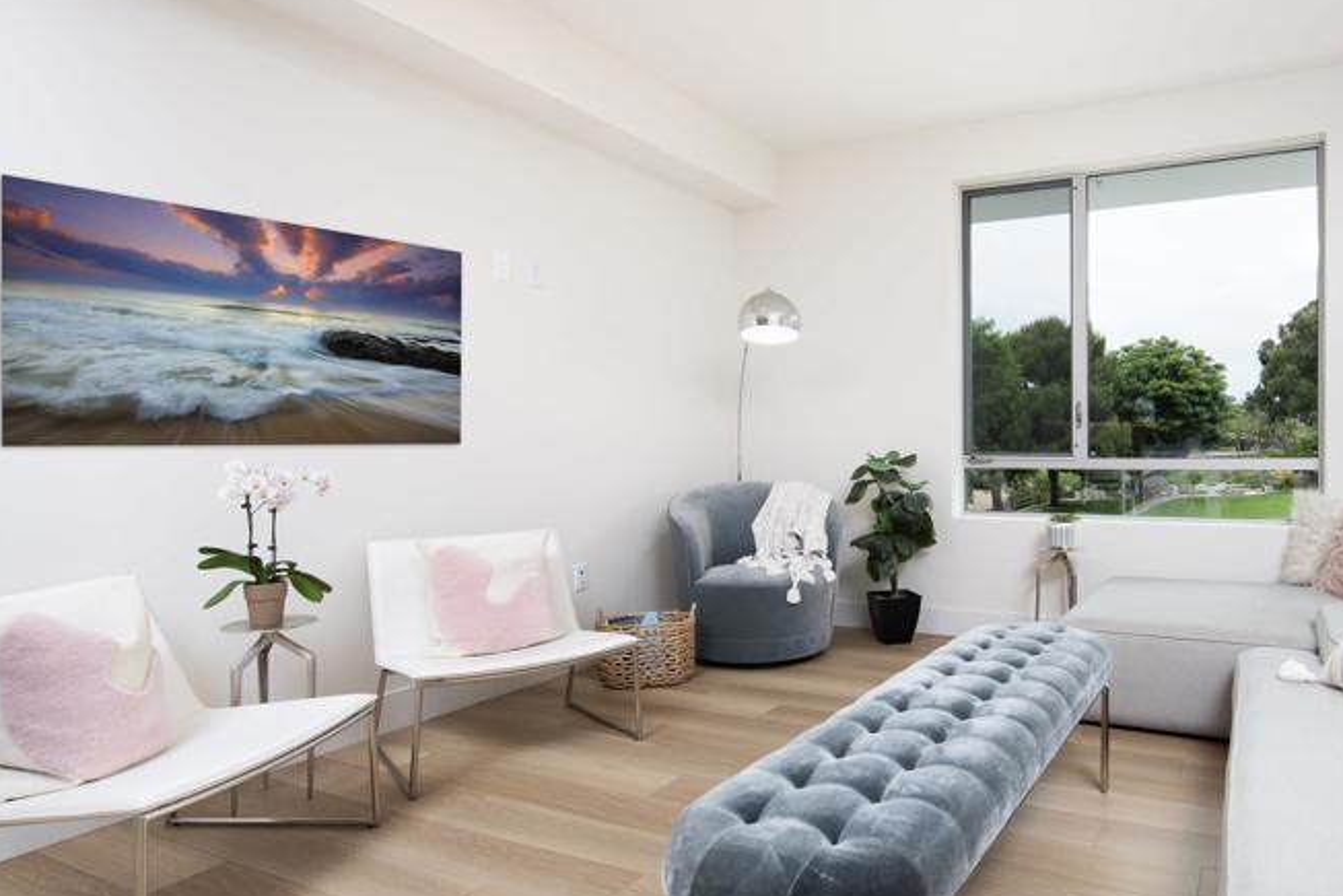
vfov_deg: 57.2
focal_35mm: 22
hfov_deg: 75.9
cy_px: 458
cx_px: 902
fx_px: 821
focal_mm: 14
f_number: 7.1
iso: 320
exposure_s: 1/250
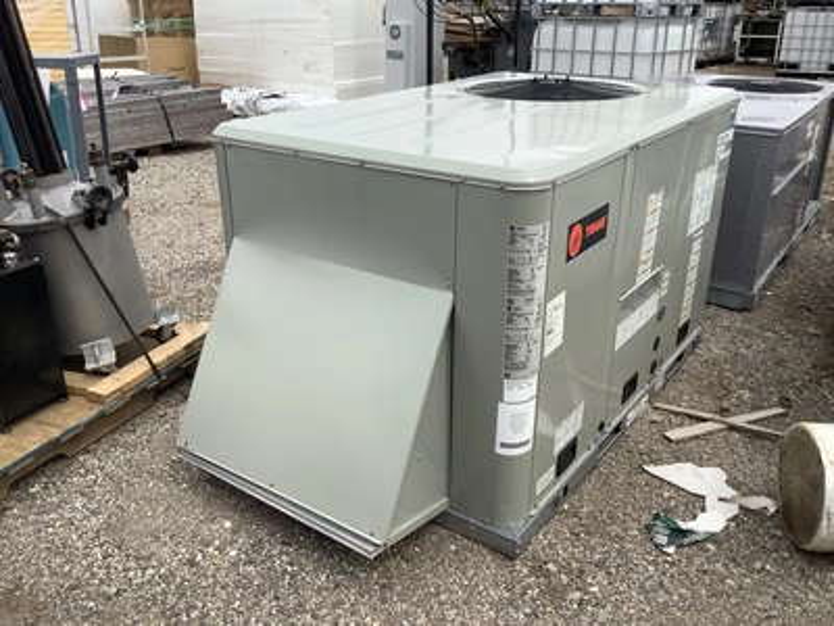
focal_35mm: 31
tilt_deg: -24.3
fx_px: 747
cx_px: 417
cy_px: 313
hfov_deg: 58.4
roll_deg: -1.3
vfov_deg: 45.4
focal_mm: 3.3
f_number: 2.4
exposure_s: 1/1116
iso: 25
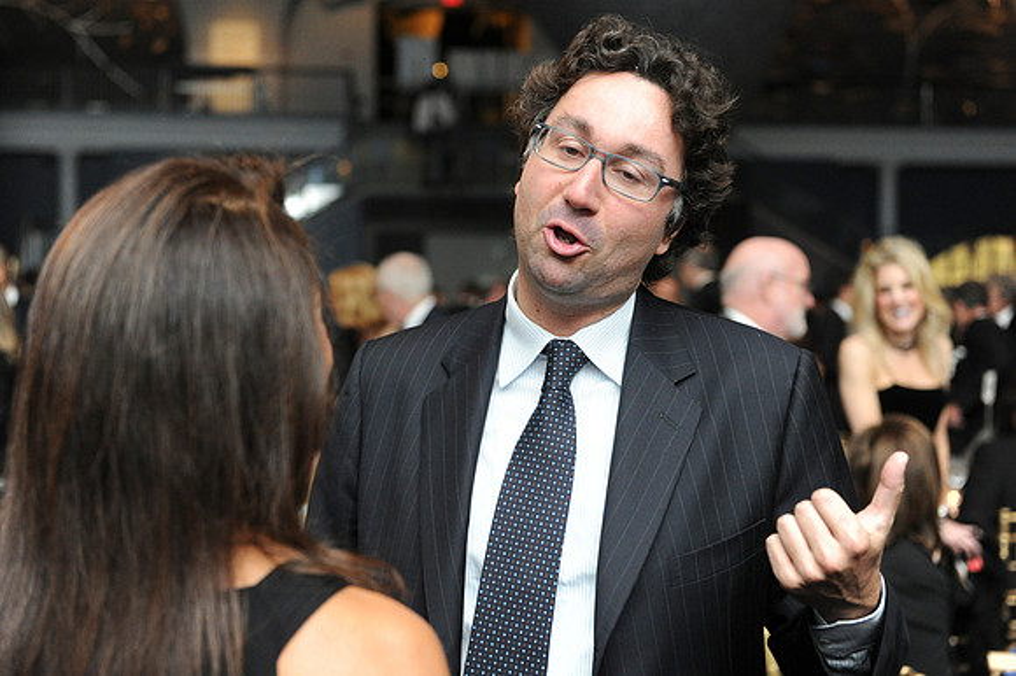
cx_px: 508
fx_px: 1692
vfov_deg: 22.6
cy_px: 338
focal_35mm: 60
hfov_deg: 33.4
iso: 6400
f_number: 3.5
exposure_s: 1/125
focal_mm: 60
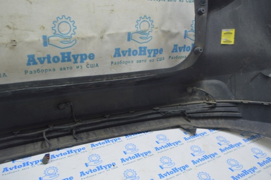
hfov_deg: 62.0
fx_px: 226
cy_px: 90
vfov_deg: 43.5
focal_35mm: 30
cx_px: 136
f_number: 5.6
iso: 400
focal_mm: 20
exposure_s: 1/20
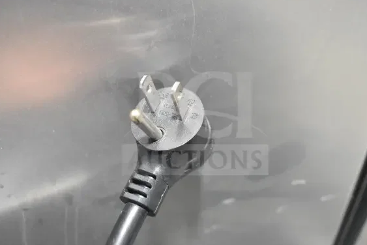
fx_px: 398
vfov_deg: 34.2
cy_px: 123
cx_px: 195
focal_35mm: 39
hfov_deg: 49.5
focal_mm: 24
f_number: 4.5
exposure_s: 1/200
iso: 6400
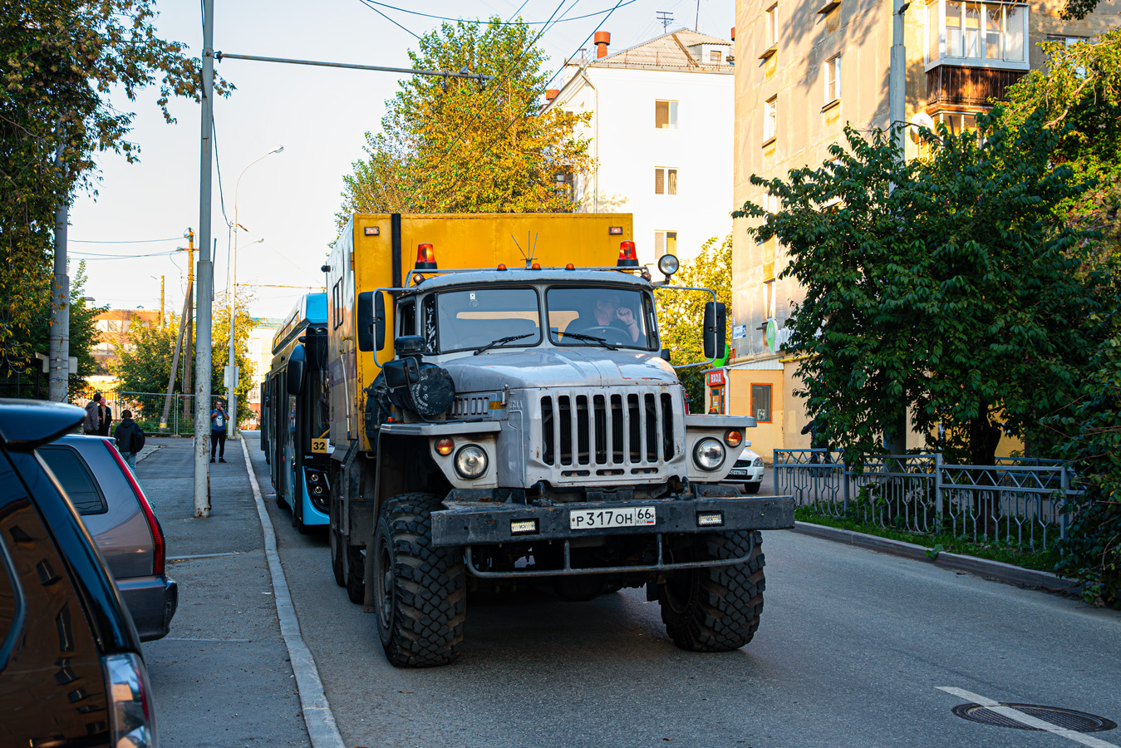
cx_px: 560
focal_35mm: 38
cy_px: 374
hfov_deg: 50.7
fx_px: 1183
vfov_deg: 35.1
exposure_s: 1/320
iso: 320
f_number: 5.6
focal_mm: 38
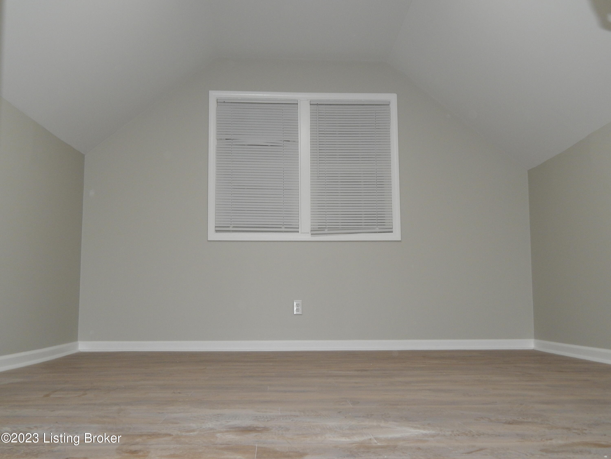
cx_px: 306
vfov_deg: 37.7
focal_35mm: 38
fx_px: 671
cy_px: 230
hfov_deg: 49.0
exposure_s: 1/30
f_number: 3.4
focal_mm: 6.8
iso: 200
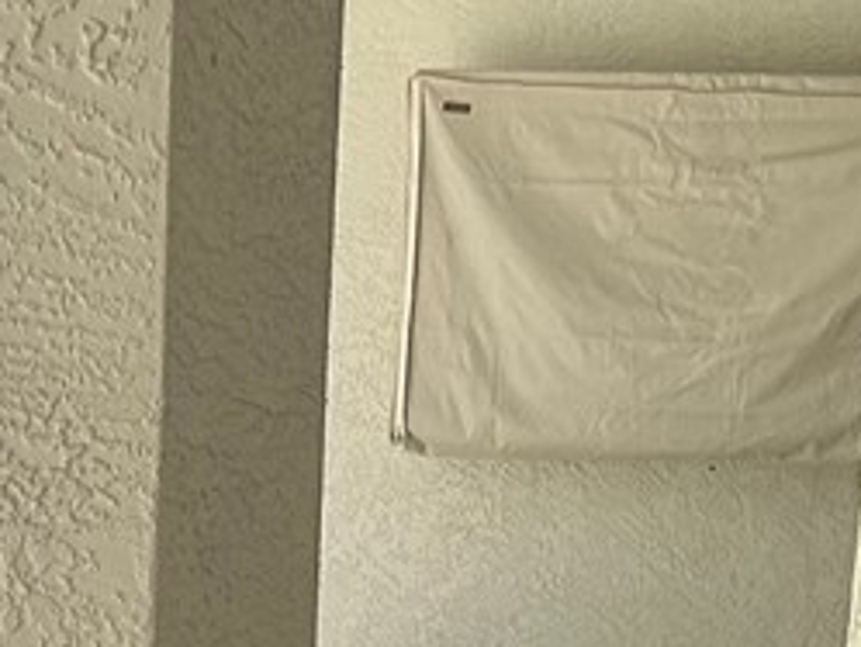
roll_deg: -1.2
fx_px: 4156
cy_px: 1512
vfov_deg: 8.2
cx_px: 80
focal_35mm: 167
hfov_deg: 11.7
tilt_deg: -17.8
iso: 50
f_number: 1.5
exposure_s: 1/873
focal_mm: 5.7
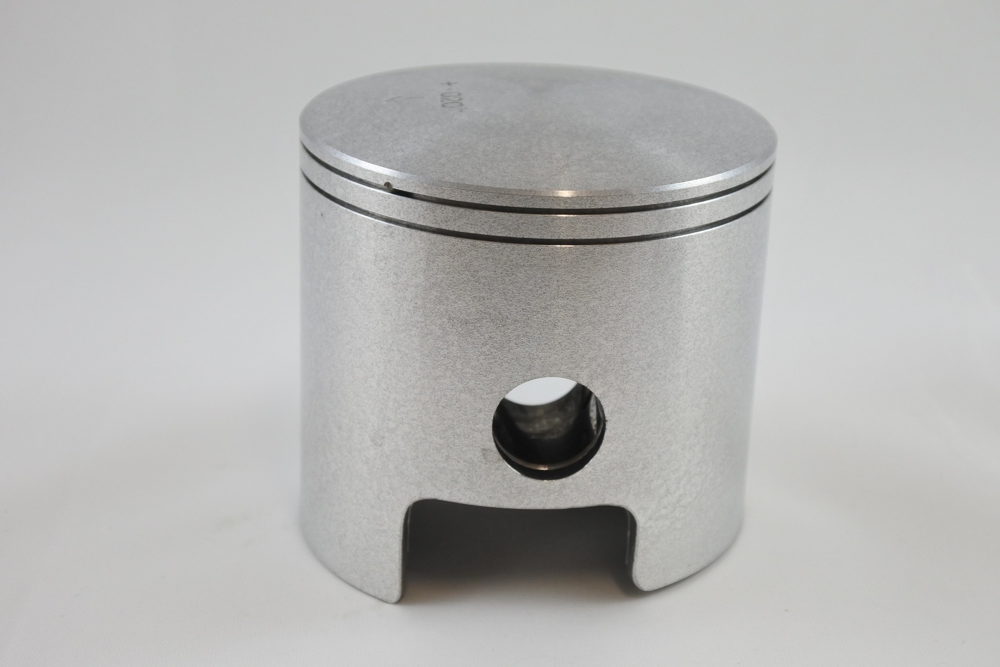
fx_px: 1417
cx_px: 500
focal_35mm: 51
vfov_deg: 26.5
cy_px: 334
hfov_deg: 38.9
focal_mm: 18.9
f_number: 4.5
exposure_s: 1/160
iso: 400
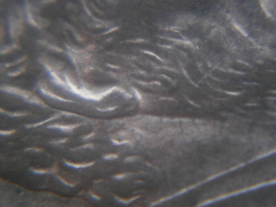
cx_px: 138
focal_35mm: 130
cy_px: 104
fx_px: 1037
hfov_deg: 15.2
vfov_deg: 11.4
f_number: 6.5
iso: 800
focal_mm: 23.5
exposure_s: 1/100
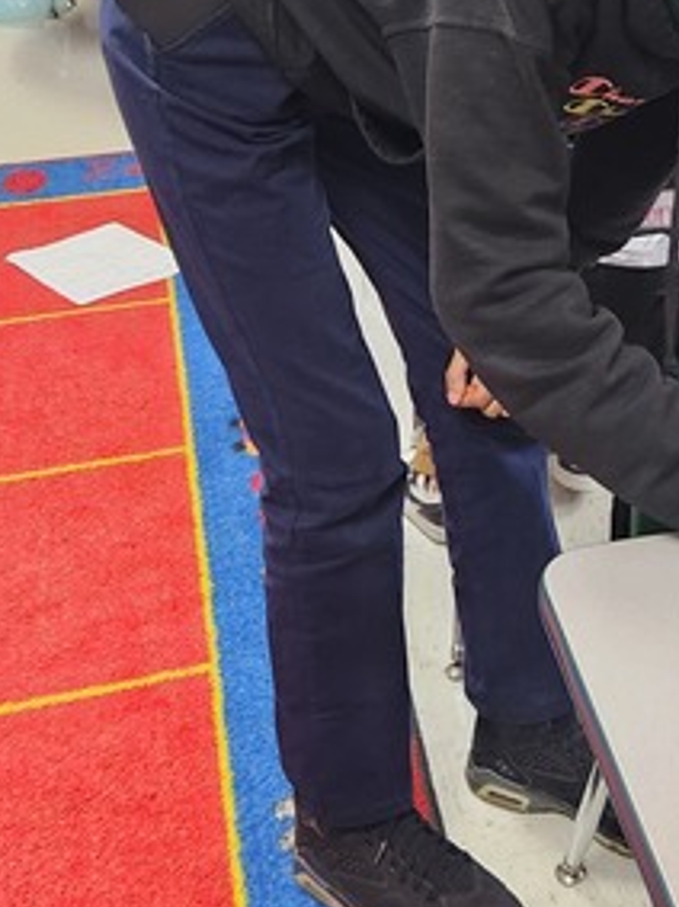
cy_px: 54
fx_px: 1701
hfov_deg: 21.7
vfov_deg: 28.4
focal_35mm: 65
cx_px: 682
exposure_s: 1/120
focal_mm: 5.4
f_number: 1.8
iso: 640
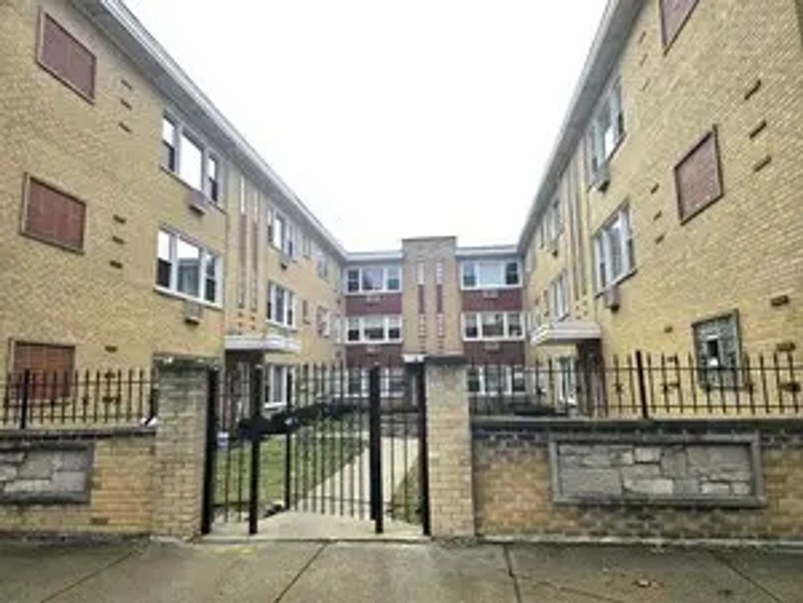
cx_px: 402
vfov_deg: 58.9
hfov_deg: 73.9
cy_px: 302
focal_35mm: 23
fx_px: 534
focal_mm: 6.3
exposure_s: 1/2308
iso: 12
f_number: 1.7
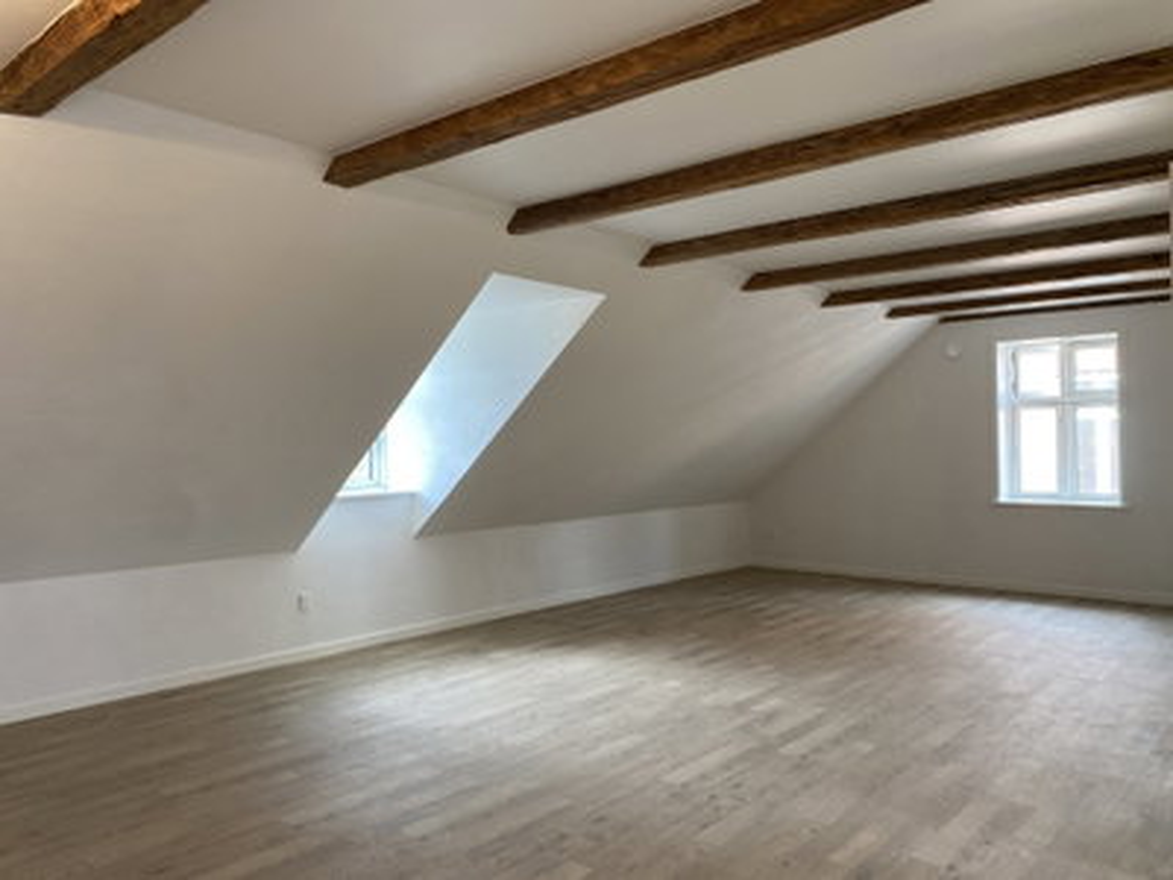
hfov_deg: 67.3
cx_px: 586
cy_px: 440
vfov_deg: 53.1
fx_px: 881
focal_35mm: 26
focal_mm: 4.25
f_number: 1.8
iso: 125
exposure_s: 1/100
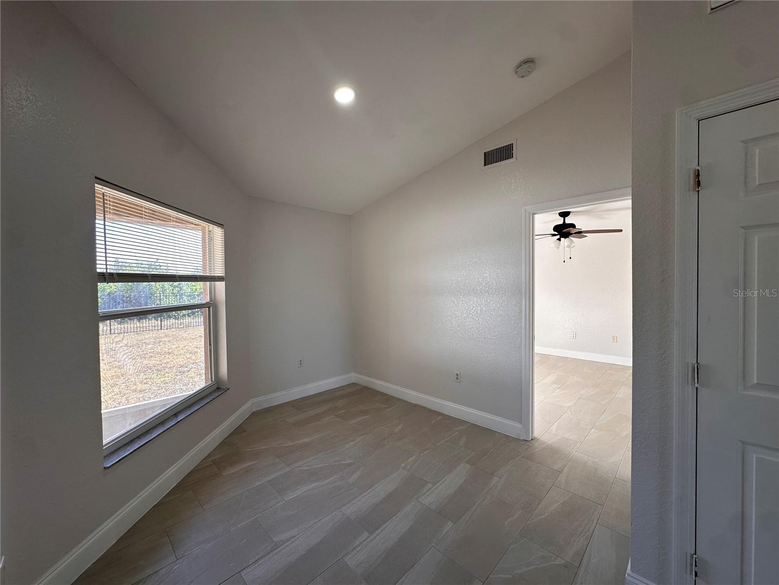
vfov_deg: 85.7
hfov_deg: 102.1
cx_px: 390
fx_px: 315
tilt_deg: -0.4
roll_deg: +0.3
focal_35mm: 14
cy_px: 292
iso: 64
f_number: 2.2
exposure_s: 1/120
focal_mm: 2.22
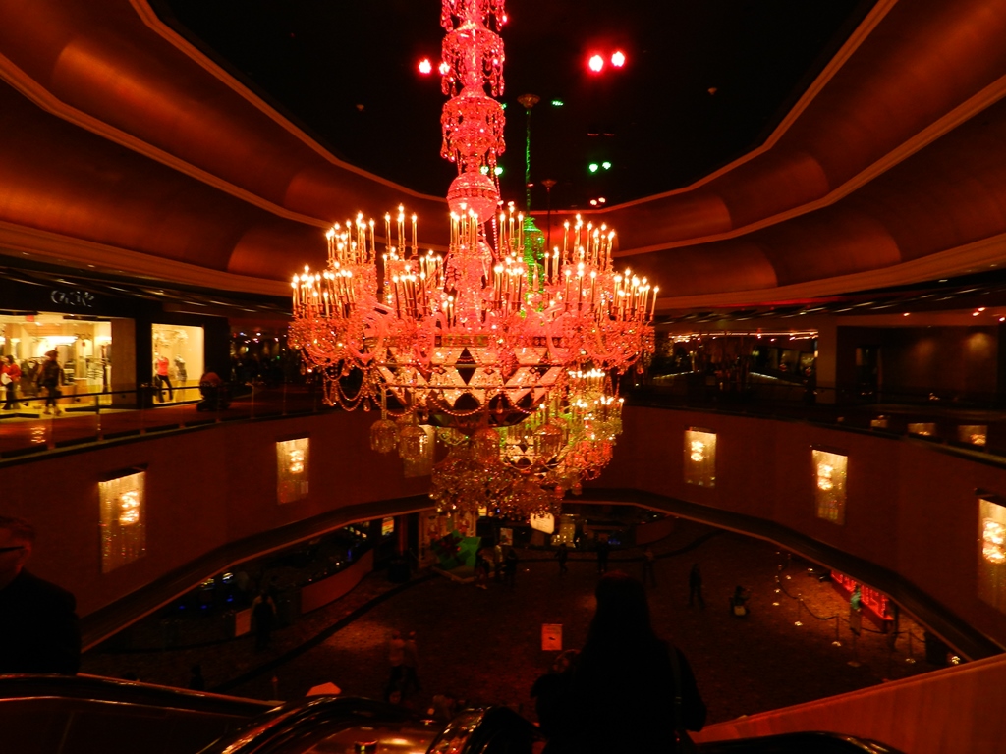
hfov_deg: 73.9
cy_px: 377
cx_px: 503
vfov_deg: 58.9
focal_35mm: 23
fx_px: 668
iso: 220
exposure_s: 1/30
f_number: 3.4
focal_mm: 4
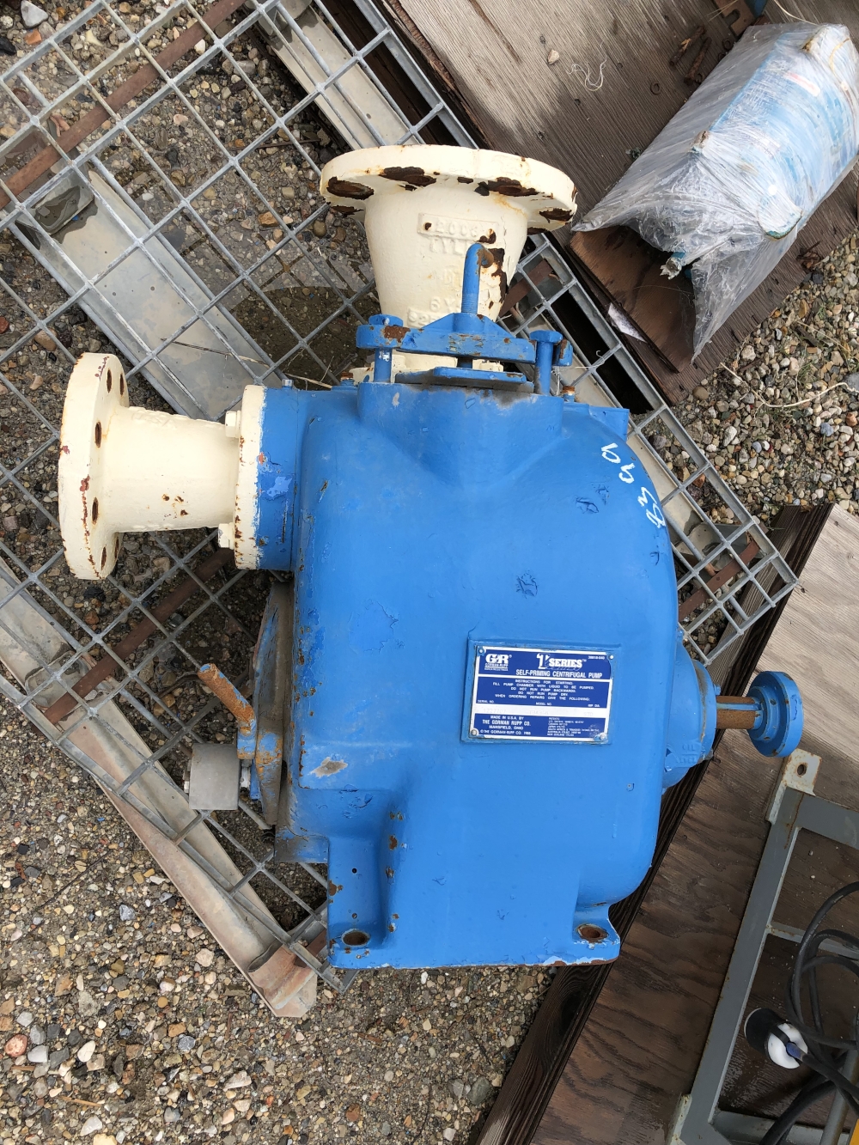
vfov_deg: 63.4
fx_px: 926
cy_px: 572
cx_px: 430
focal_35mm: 28
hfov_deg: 49.8
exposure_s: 1/1297
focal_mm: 3.99
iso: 20
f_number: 1.8
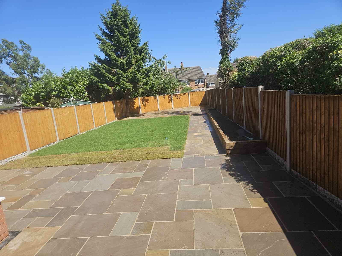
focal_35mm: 23
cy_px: 128
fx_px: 227
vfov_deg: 58.9
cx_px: 171
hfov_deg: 73.9
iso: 25
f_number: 1.8
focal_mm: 5.4
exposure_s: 1/1425
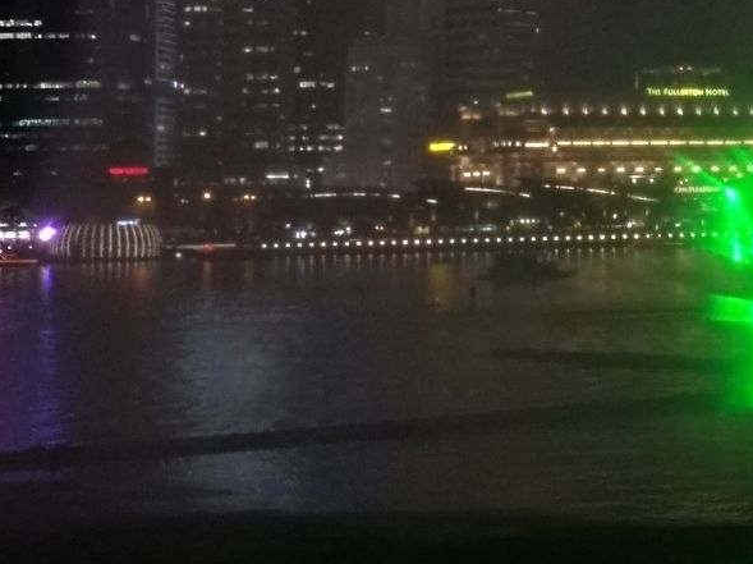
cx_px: 776
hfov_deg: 20.8
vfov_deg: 16.0
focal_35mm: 91
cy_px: 64
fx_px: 1978
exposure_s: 1/16.7
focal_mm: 4.5
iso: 800
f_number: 2.2
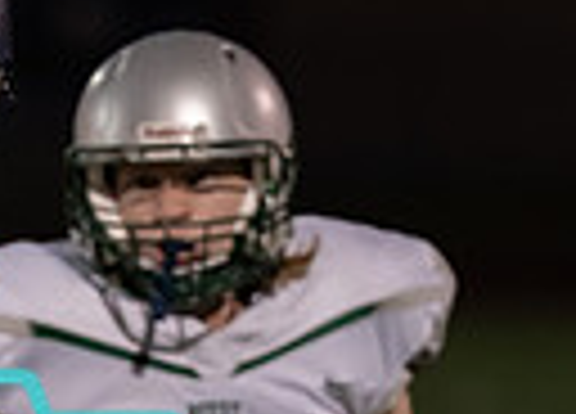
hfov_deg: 2.0
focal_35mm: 1019
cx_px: -90
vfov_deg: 1.4
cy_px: 539
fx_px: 16705
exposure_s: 1/1000
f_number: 2.8
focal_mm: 200
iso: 2500
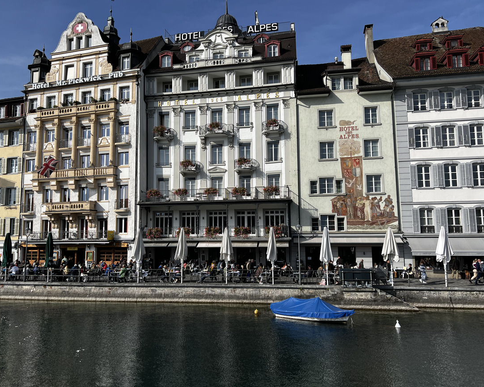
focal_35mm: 28
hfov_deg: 62.1
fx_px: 401
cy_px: 192
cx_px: 219
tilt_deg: +6.6
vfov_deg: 51.5
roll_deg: +0.8
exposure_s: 1/6579
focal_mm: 5.7
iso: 50
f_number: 1.5
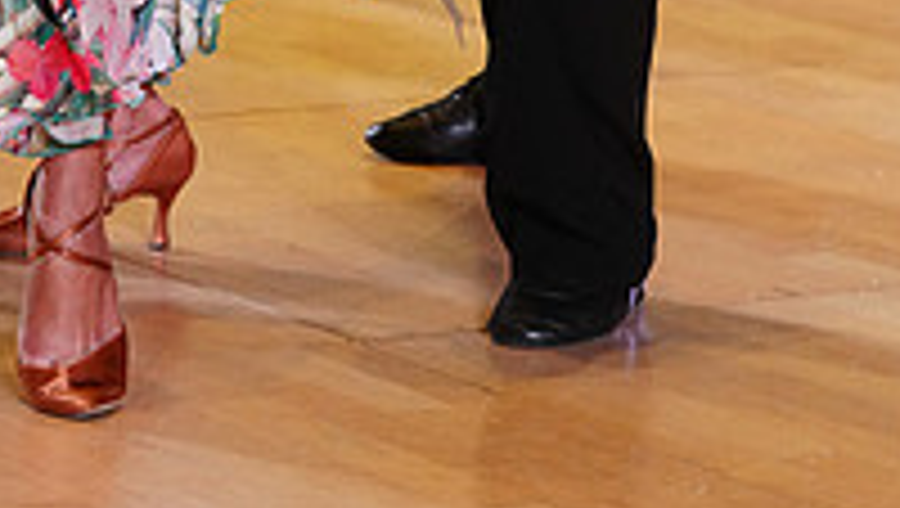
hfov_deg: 8.2
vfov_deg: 4.5
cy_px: -647
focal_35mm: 264
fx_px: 6307
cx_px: 349
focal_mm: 87
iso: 2000
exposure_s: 1/400
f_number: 4
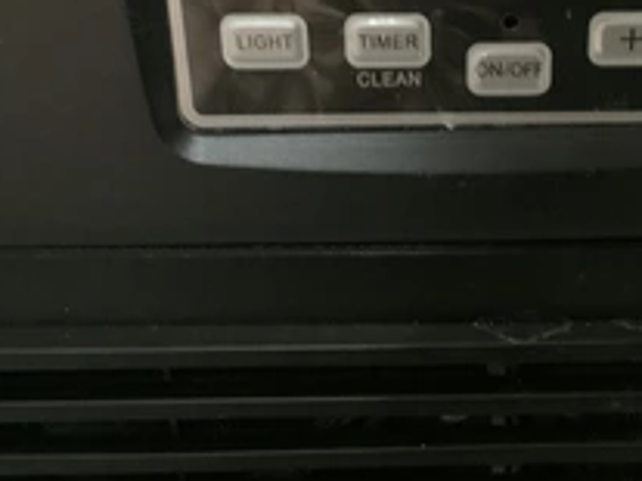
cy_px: 211
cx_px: 475
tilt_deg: -28.8
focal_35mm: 60
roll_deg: -0.1
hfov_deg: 31.7
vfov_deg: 24.4
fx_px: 1112
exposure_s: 1/15
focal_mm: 3.3
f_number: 2.4
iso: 800
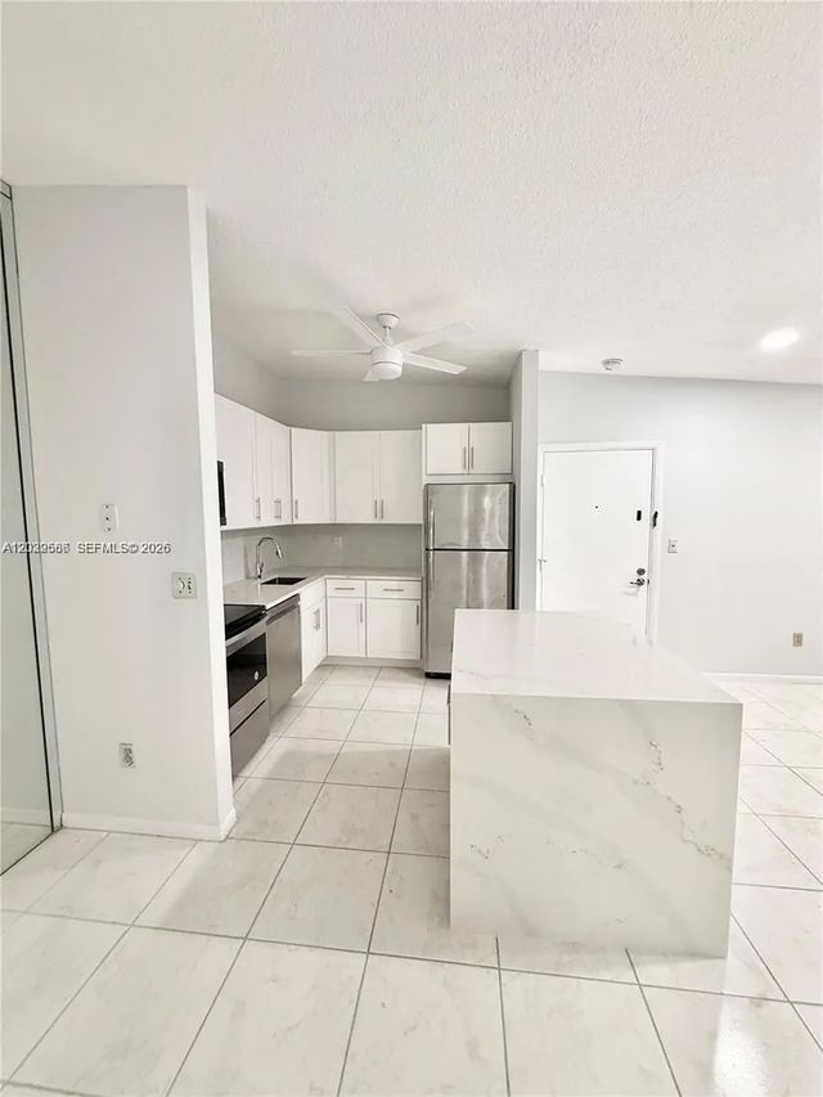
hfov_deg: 85.7
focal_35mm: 14
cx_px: 412
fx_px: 444
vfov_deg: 102.1
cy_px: 548
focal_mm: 2.22
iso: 200
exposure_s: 1/60
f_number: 2.2
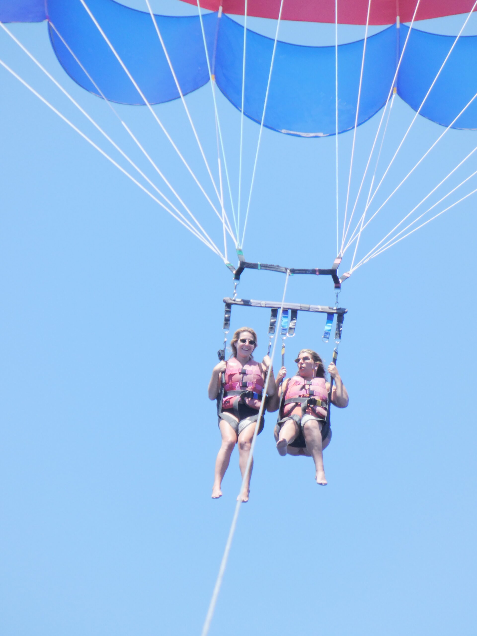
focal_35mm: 700
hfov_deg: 2.1
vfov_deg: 2.8
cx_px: 238
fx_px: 12861
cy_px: 318
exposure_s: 1/500
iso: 80
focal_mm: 125.5
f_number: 5.6
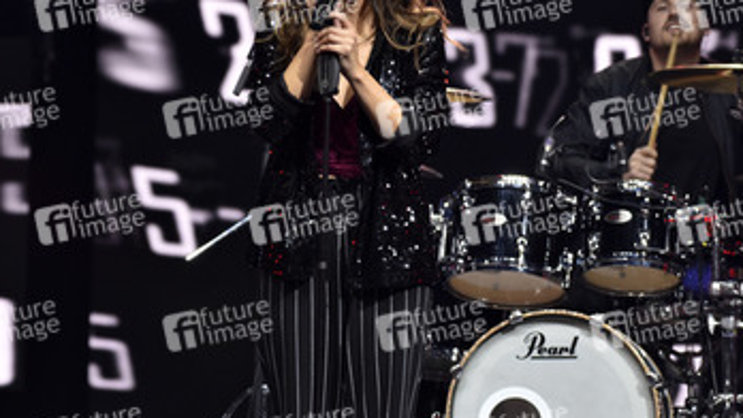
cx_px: 460
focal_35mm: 326
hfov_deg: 6.6
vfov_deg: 3.7
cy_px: 166
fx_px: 6425
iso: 1600
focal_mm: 240
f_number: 5.6
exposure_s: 1/125
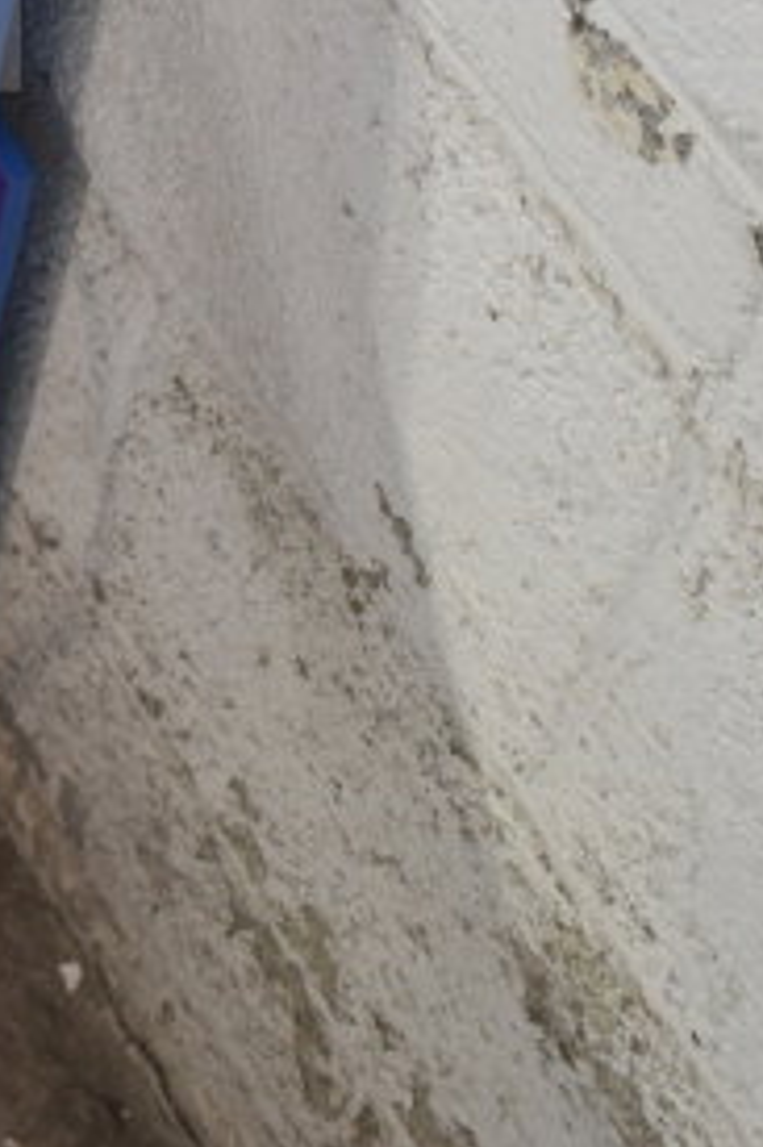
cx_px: -450
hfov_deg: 10.9
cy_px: -240
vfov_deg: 16.4
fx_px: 3820
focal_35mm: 120
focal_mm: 24
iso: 360
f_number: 3.8
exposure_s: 1/40
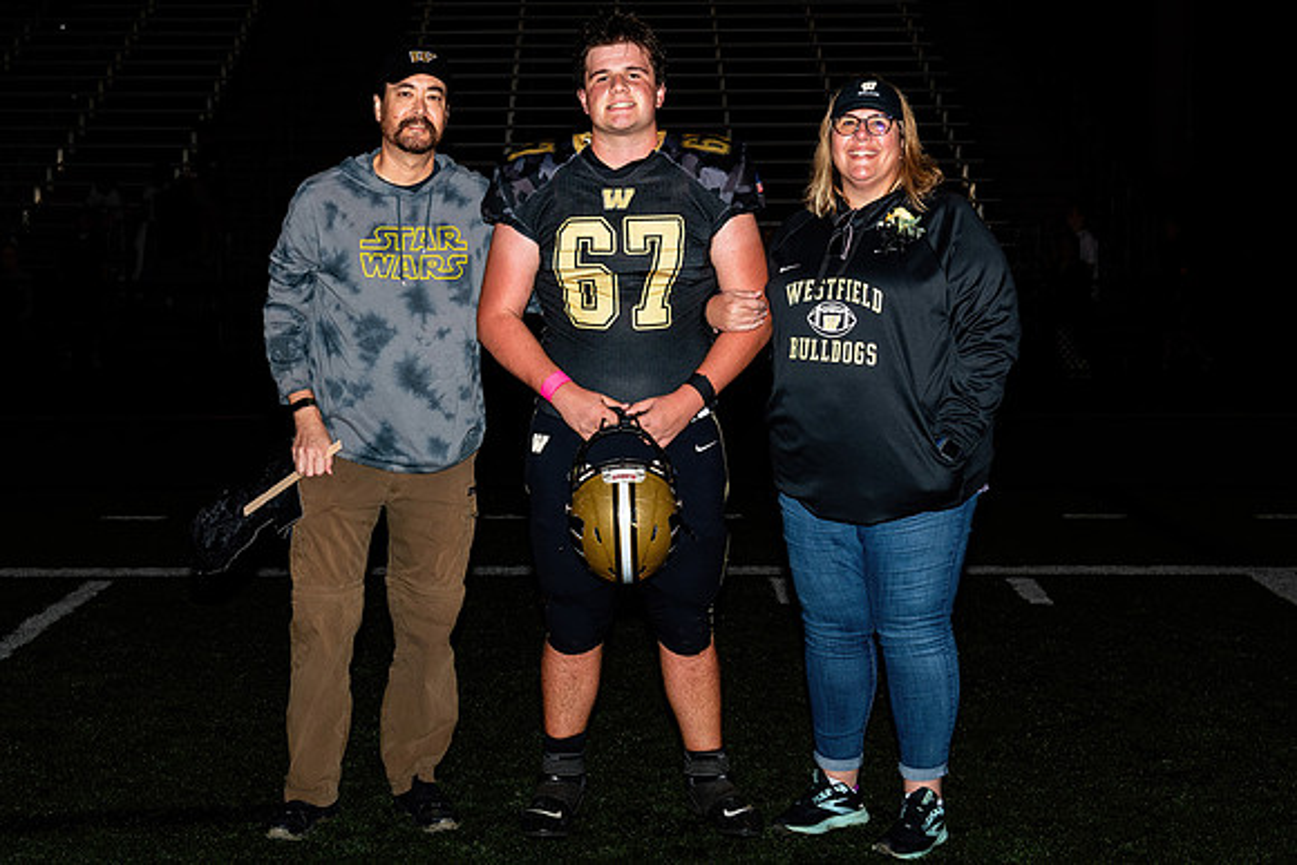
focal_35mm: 63
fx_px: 2269
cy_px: 436
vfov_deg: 21.6
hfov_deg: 31.9
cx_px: 589
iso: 320
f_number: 5
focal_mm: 35
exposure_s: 1/200
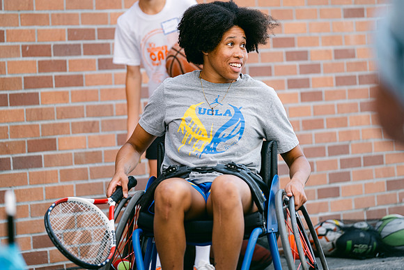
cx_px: 202
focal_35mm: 215
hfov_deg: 9.6
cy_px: 135
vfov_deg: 6.4
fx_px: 2413
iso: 160
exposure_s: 1/210
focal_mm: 140
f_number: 2.8
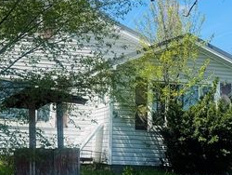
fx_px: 322
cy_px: 32
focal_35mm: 48
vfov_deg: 29.5
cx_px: 115
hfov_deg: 39.6
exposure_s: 1/2710
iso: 80
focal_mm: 6.76
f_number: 1.78
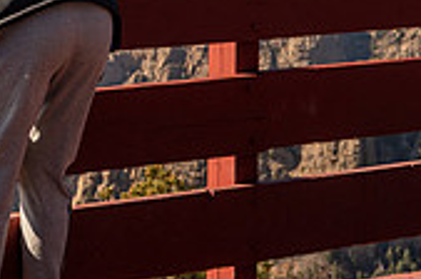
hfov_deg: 15.6
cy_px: -174
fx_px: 1482
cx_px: -67
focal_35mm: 127
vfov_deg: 10.3
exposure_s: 1/2000
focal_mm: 37
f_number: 5.6
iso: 200
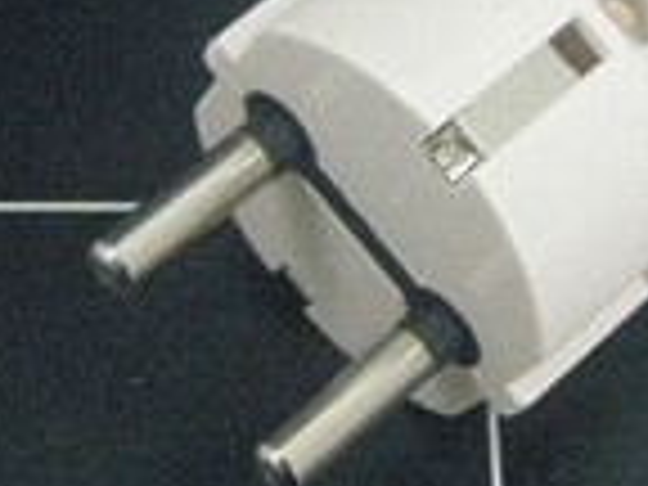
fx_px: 2658
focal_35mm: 142
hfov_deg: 13.9
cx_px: 441
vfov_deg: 10.4
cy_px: 153
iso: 800
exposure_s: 1/100
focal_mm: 9.13
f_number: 4
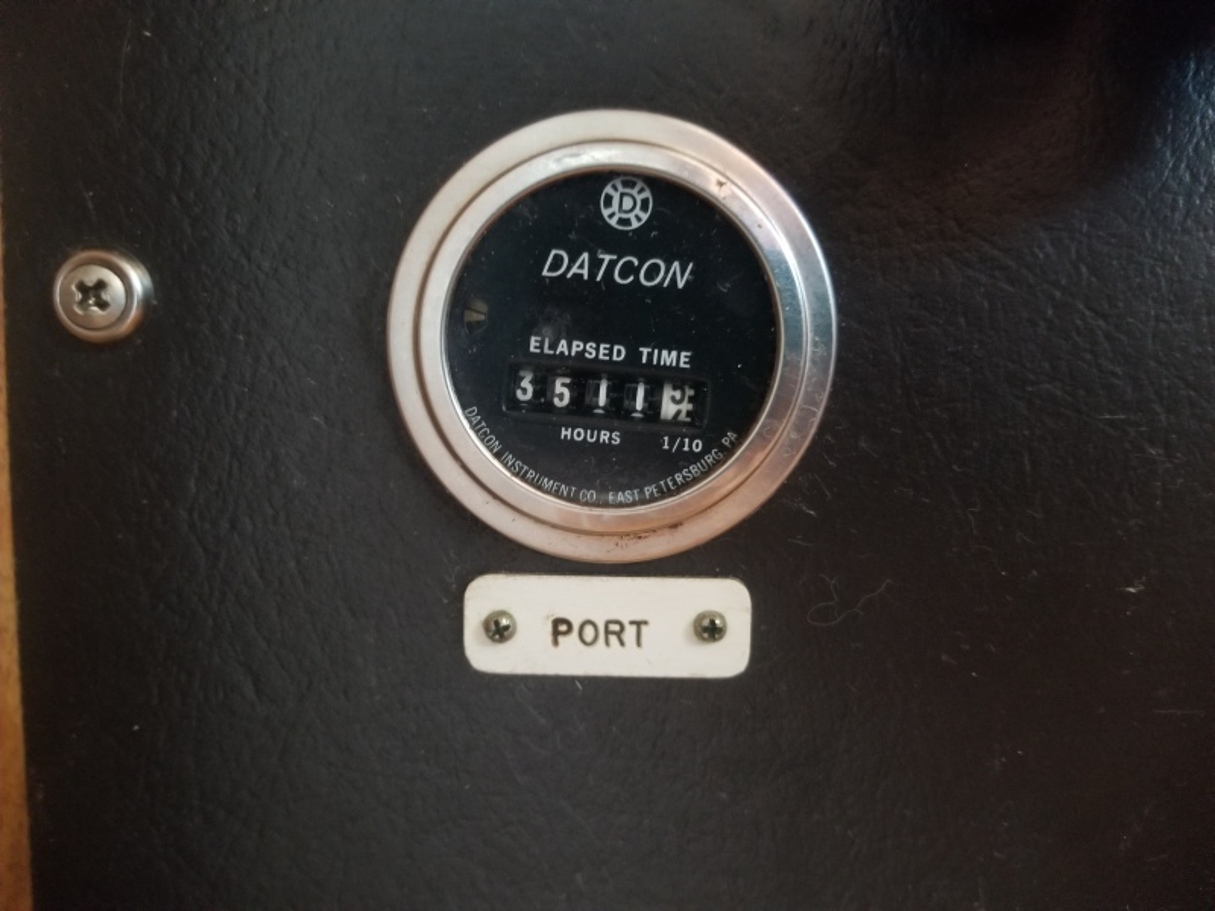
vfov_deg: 53.1
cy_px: 456
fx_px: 913
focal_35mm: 26
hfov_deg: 67.3
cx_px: 608
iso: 320
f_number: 1.7
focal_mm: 4.25
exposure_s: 1/10
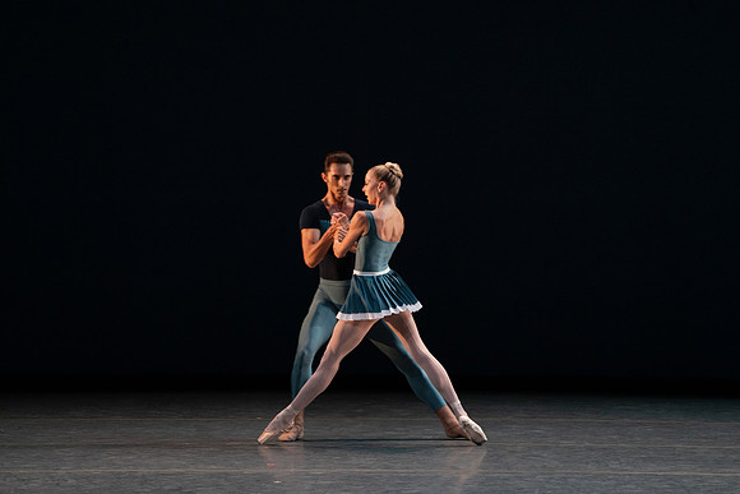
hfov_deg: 6.0
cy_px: 247
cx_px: 370
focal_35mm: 342
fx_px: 7031
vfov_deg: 4.0
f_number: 8
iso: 5000
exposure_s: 1/400
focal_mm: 342
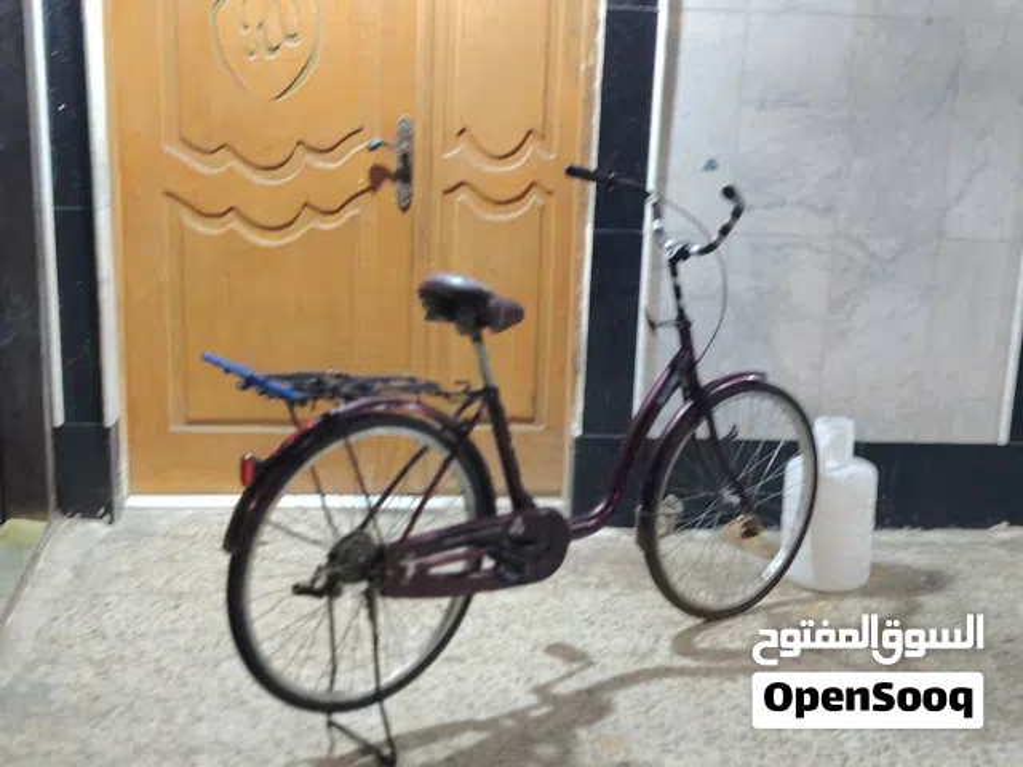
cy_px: 384
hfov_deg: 39.7
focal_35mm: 48
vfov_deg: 30.3
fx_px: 1419
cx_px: 512
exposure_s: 1/33.3
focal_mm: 5.25
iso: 795
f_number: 4
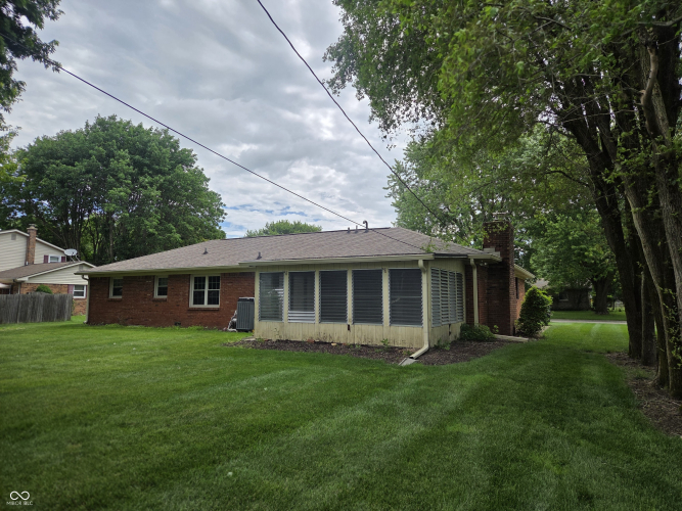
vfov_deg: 58.9
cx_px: 341
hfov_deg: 73.9
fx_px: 453
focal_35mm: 23
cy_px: 256
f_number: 1.8
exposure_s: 1/5399
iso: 80
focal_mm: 5.4
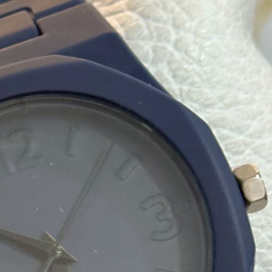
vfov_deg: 8.5
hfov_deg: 8.5
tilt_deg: -24.7
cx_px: 43
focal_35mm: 205
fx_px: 1822
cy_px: 288
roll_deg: -2.0
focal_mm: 6.86
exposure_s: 1/60
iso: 160
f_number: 1.78
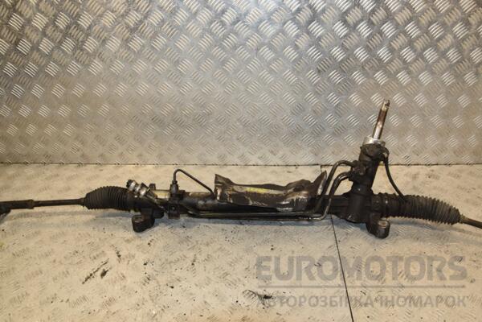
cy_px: 161
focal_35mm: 27
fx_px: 361
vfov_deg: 47.9
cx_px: 241
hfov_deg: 67.4
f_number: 8
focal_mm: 18
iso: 800
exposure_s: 1/160
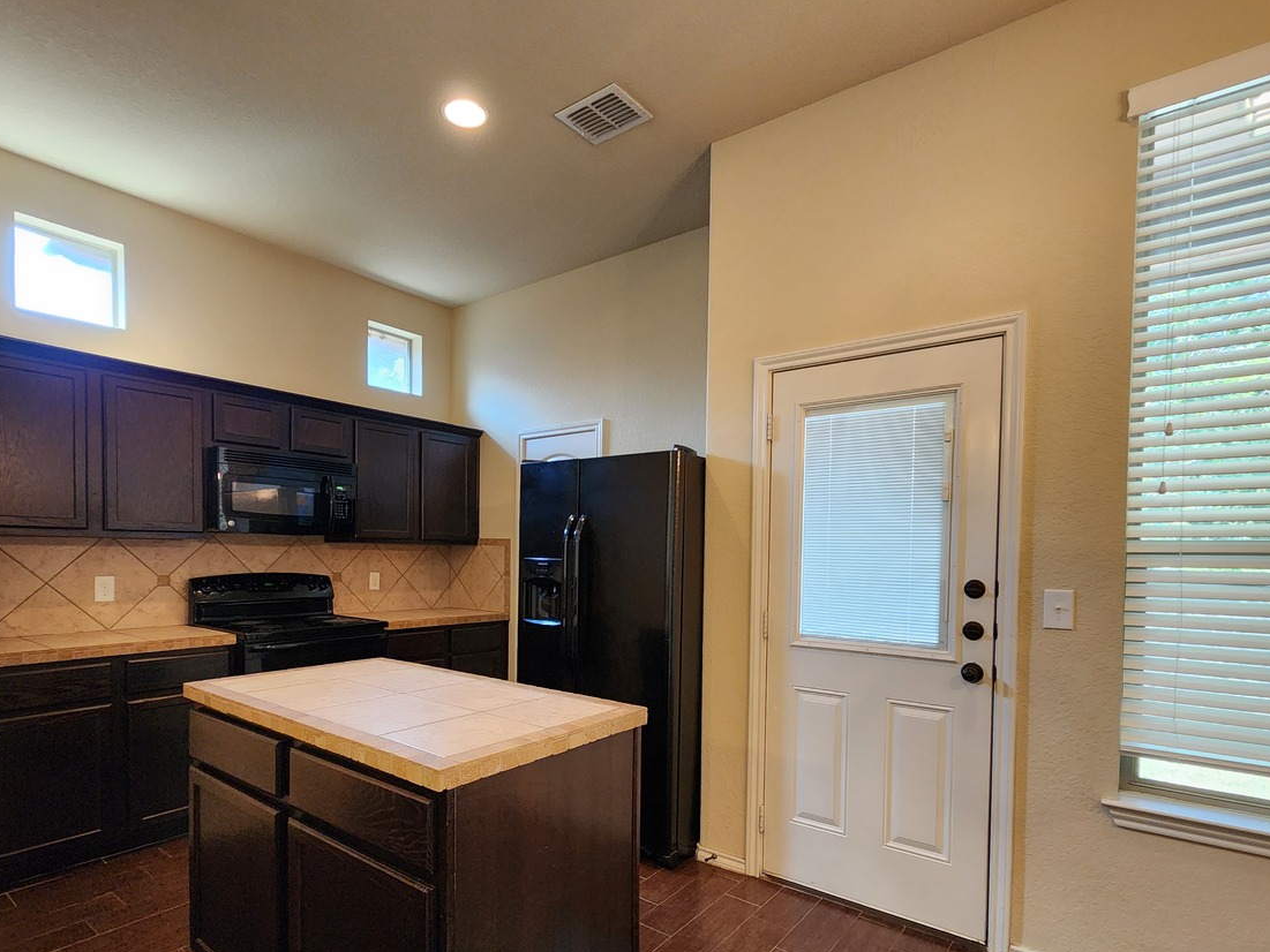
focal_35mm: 17
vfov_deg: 73.7
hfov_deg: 90.9
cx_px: 601
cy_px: 582
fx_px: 624
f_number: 2.2
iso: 250
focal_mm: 2.2
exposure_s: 1/60
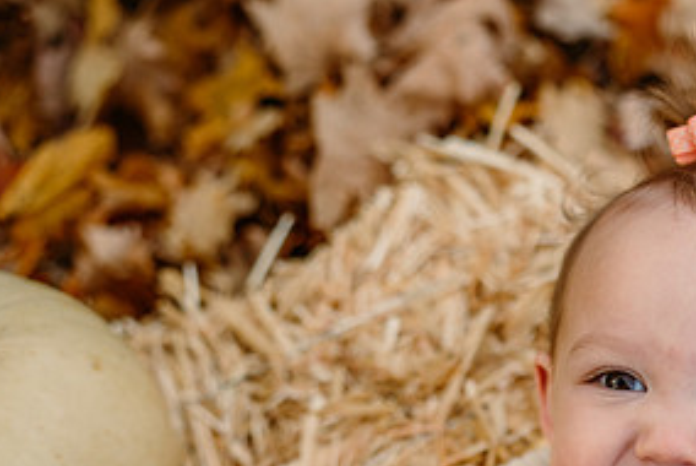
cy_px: 475
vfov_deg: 15.4
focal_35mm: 87
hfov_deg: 22.7
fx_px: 1684
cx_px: 642
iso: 250
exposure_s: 1/400
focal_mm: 35
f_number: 2.2
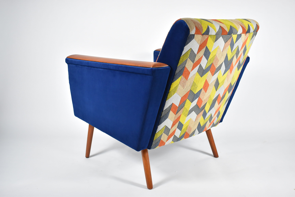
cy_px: 98
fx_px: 320
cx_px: 148
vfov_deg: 34.3
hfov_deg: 49.5
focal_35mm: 39
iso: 1250
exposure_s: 1/125
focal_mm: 26
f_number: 4
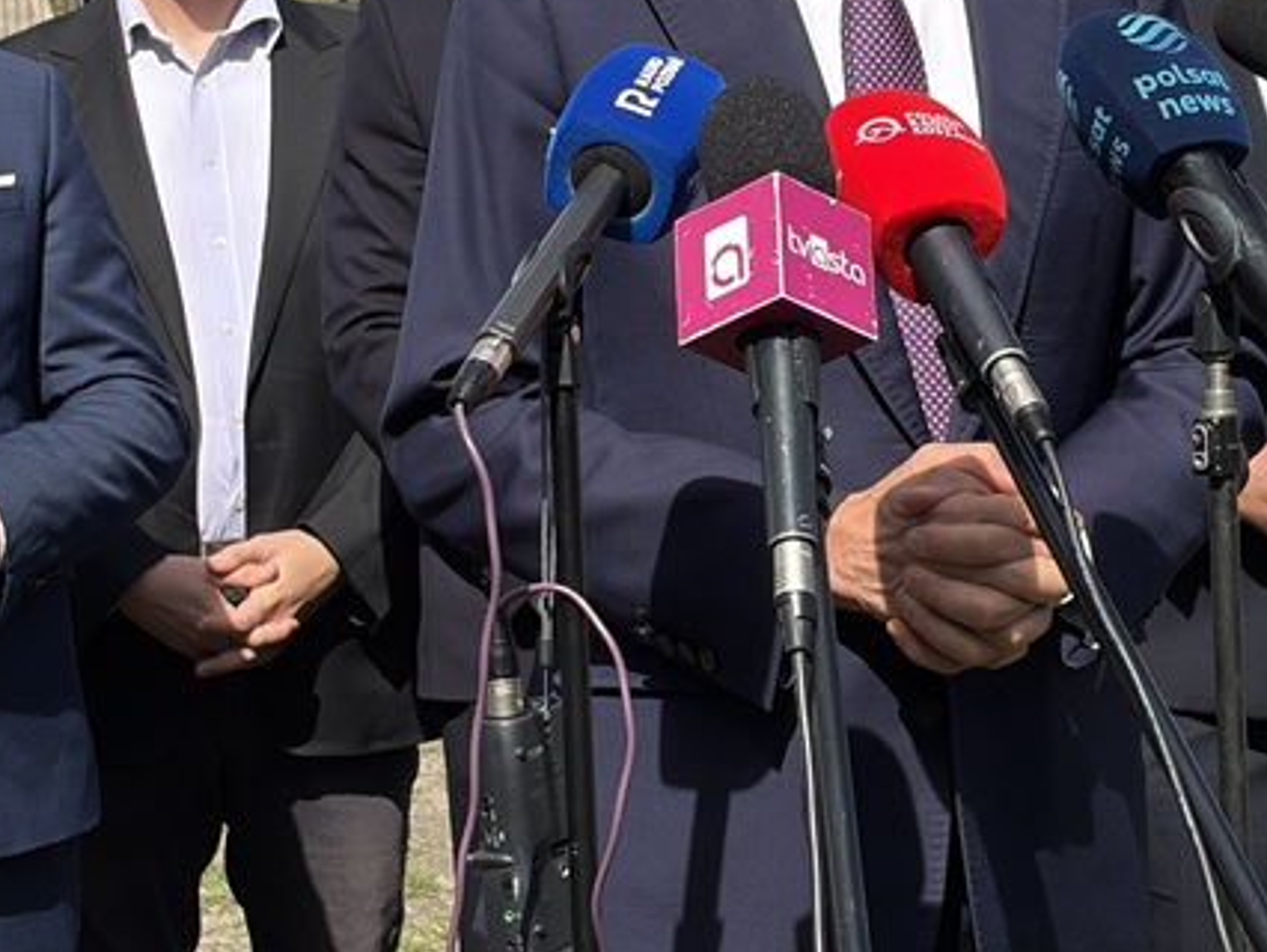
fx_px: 4468
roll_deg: +3.0
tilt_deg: -3.4
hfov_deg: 16.1
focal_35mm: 122
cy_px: 309
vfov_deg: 12.1
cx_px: 595
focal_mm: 5.96
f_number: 1.6
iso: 32
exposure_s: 1/4065
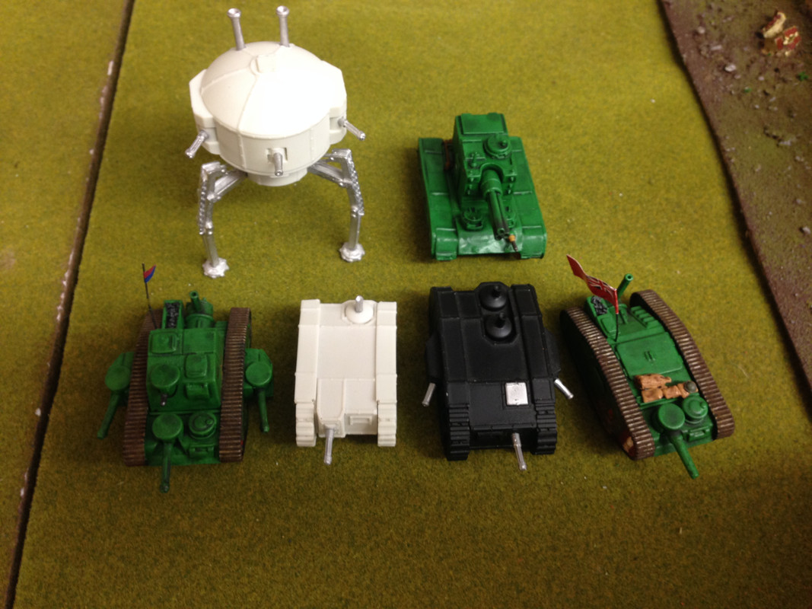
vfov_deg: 42.9
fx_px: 774
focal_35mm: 33
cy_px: 304
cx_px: 406
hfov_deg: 55.4
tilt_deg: -57.4
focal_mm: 4.12
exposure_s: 1/20
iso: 80
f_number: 2.4
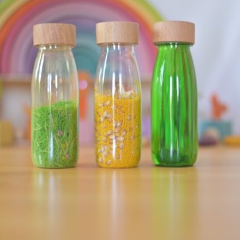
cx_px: 119
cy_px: 110
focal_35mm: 65
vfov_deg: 26.5
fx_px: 510
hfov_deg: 26.5
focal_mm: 50
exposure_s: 1/60
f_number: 1.8
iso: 100
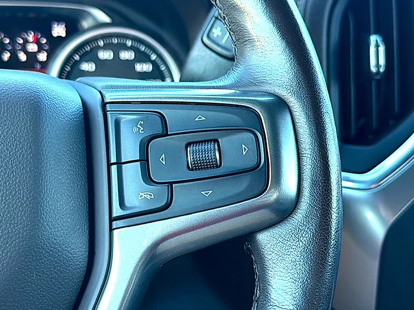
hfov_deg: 47.9
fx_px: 466
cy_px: 155
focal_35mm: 39
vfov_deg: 36.8
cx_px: 207
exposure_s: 1/82
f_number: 1.78
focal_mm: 6.76
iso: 100
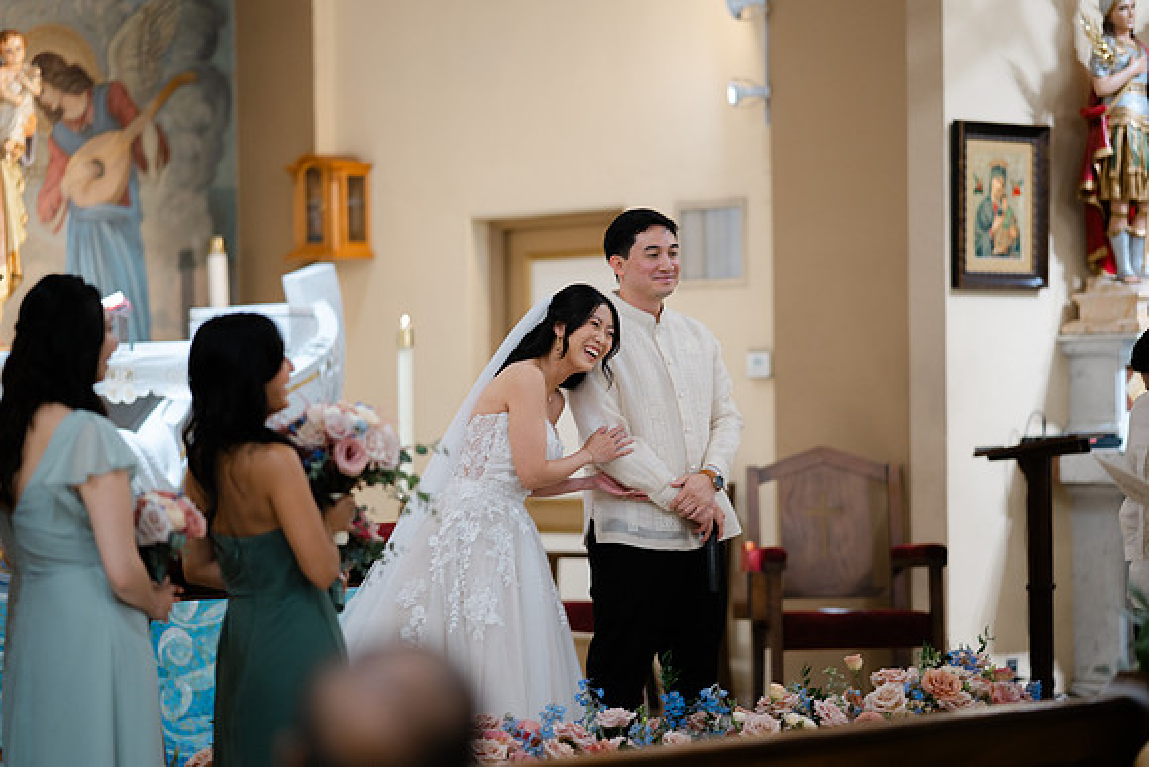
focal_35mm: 108
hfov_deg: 19.0
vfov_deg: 12.7
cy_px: 384
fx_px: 3437
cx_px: 574
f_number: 1.4
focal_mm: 105
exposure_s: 1/100
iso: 400
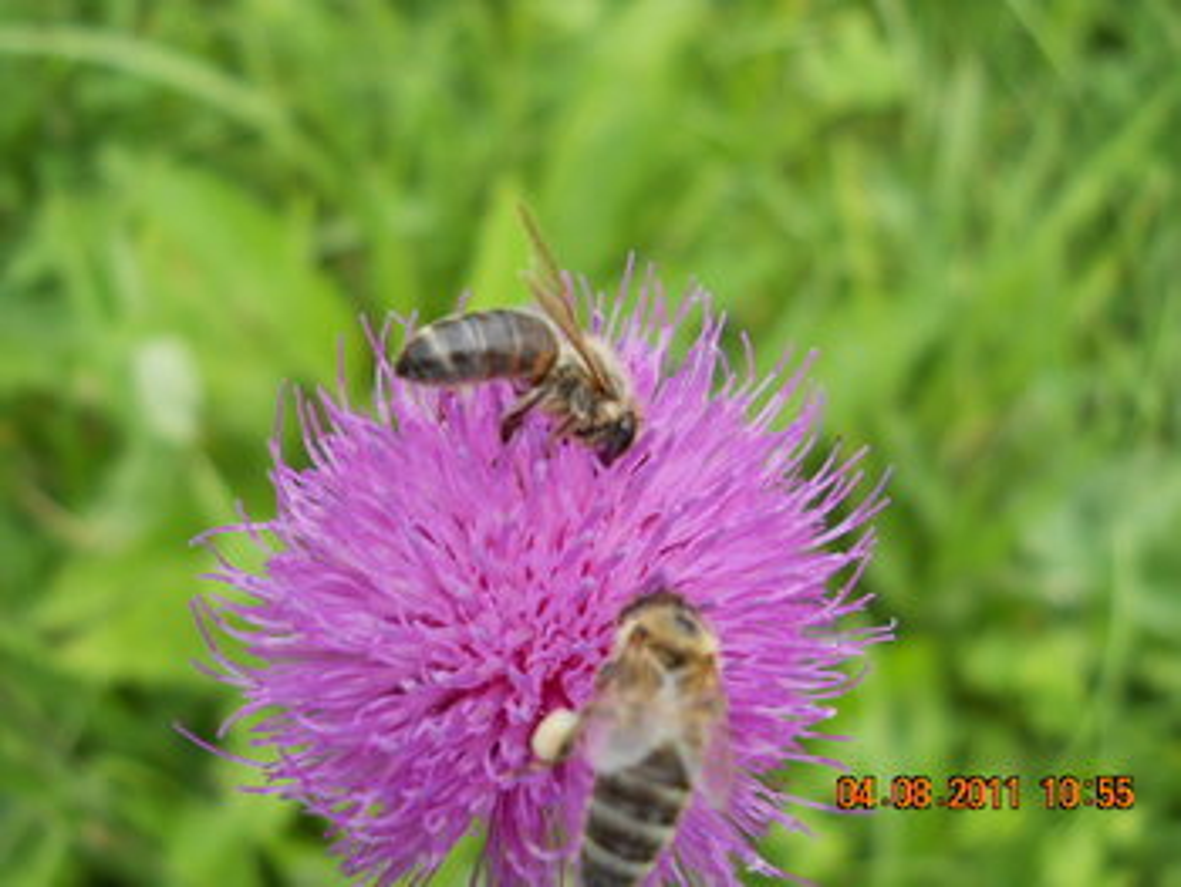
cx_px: 590
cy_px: 444
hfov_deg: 45.7
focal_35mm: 41
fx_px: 1400
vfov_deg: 35.2
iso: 80
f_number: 3.1
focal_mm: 6.72
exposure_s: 1/200
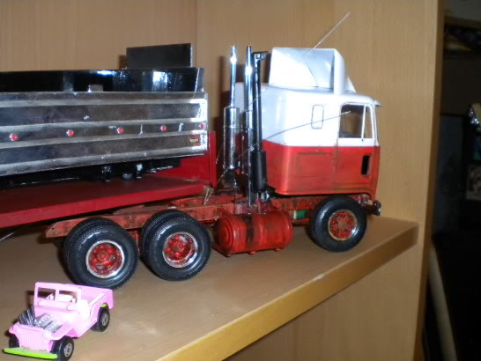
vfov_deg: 35.1
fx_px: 570
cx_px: 218
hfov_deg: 45.7
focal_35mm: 41
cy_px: 209
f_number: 4.6
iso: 400
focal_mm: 6.3
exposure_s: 1/30
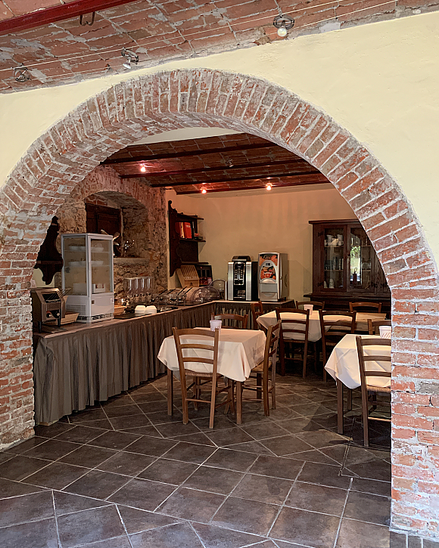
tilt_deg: -1.8
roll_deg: +0.0
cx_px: 214
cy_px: 288
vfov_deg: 62.2
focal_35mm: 28
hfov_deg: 51.5
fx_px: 455
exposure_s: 1/60
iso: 320
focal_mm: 4.25
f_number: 1.8
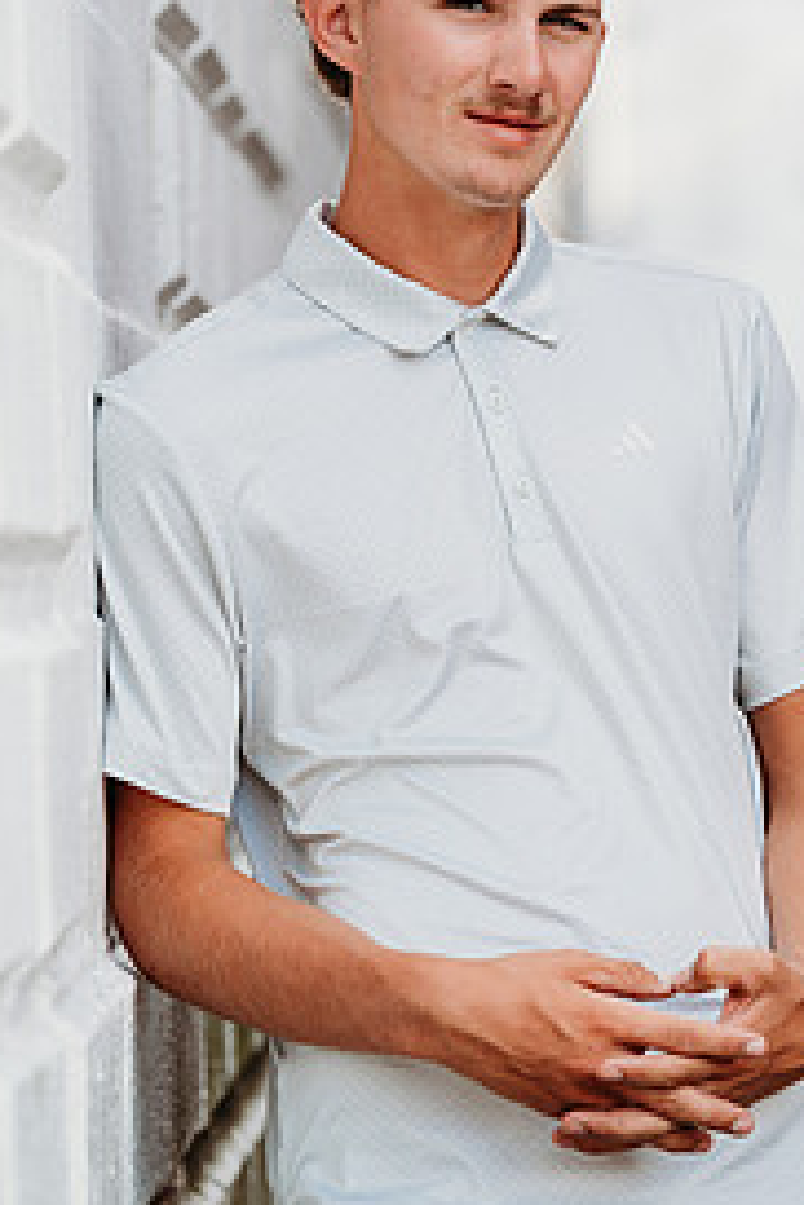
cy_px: 441
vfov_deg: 11.2
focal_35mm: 183
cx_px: 543
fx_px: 6130
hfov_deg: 7.5
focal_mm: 111
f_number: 3.2
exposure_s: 1/320
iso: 100
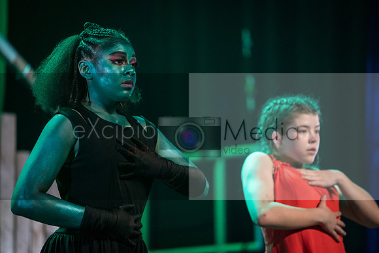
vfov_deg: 6.6
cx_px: 187
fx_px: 2190
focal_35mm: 208
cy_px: 121
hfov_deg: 9.9
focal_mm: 200
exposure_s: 1/100
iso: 6400
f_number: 2.8
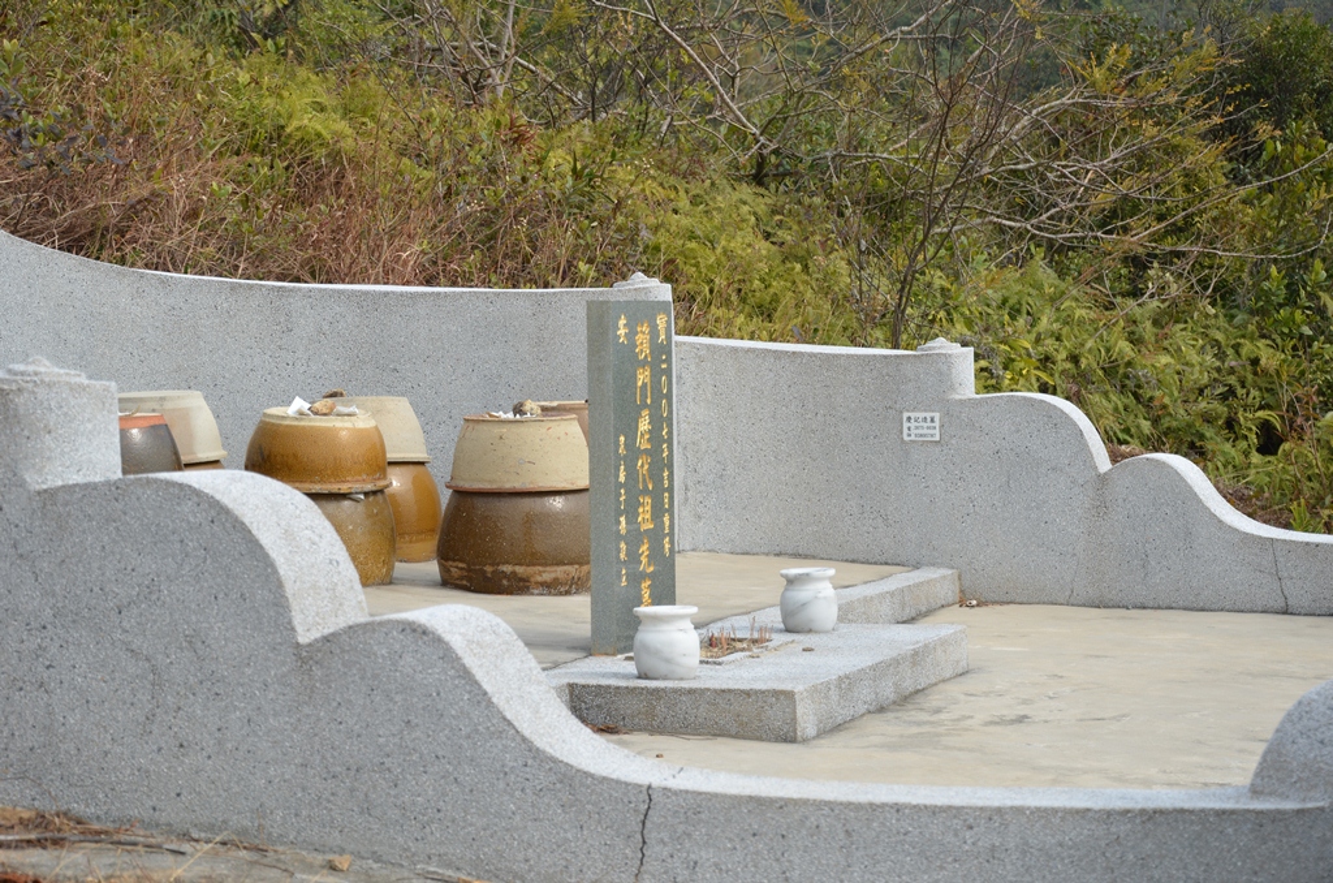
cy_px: 442
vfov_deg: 15.6
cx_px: 666
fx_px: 3214
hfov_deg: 23.4
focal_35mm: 87
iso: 110
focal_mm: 58
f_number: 8
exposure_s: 1/250
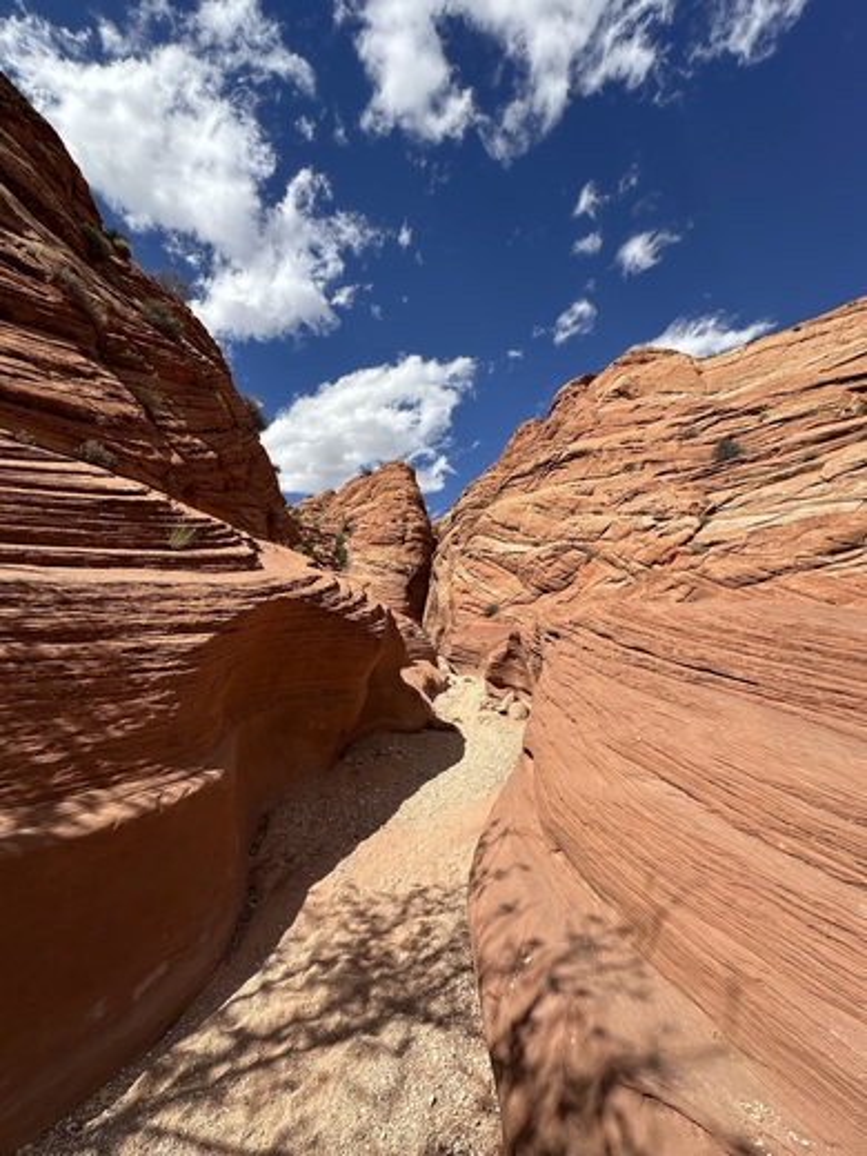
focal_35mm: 14
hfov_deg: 85.7
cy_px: 578
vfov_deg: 102.1
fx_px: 468
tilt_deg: +10.7
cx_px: 434
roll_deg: -2.8
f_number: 2.2
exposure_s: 1/2817
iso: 50
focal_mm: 2.22
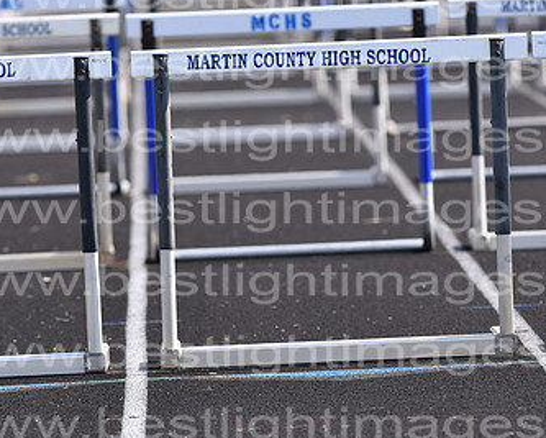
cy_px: 176
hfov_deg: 2.6
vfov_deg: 2.1
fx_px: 11888
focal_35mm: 735
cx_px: 313
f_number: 5.6
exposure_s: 1/1600
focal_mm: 300
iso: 400
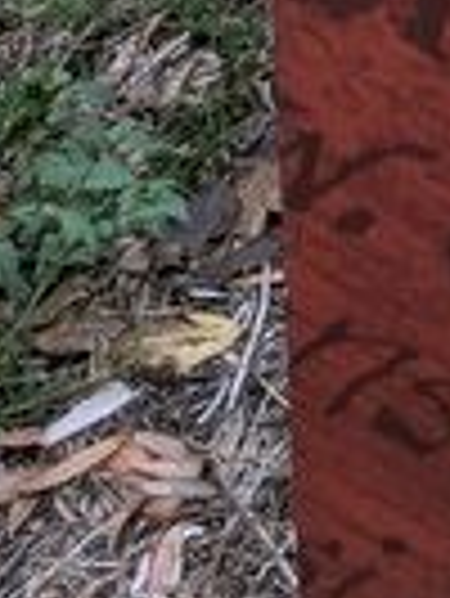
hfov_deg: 9.3
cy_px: -899
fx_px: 2596
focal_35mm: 150
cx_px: 907
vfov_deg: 10.9
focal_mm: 5.43
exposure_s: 1/127
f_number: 1.89
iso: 45
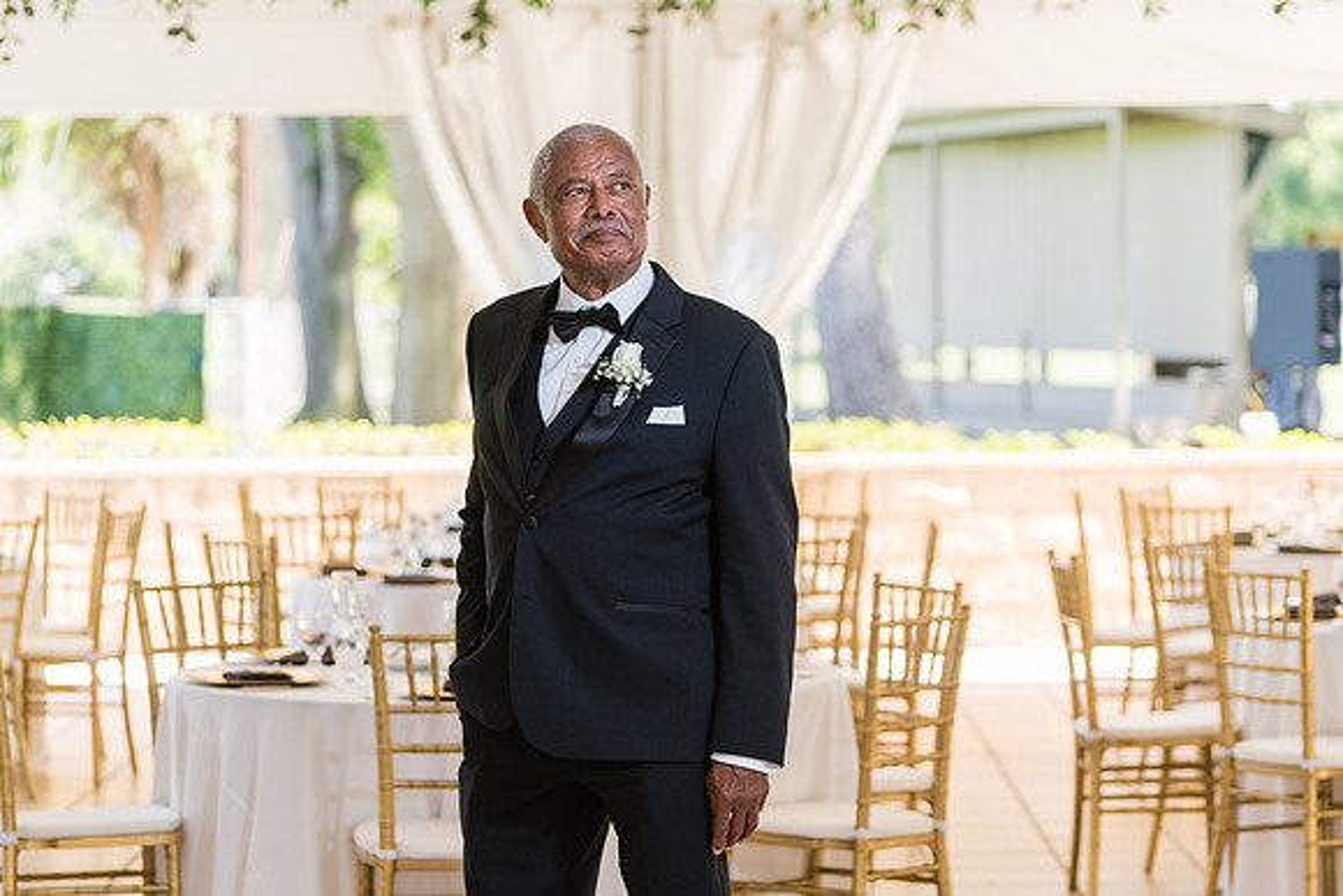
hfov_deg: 16.0
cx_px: 672
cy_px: 448
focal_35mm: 128
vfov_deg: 10.7
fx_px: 4776
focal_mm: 128
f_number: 4
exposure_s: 1/250
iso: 400
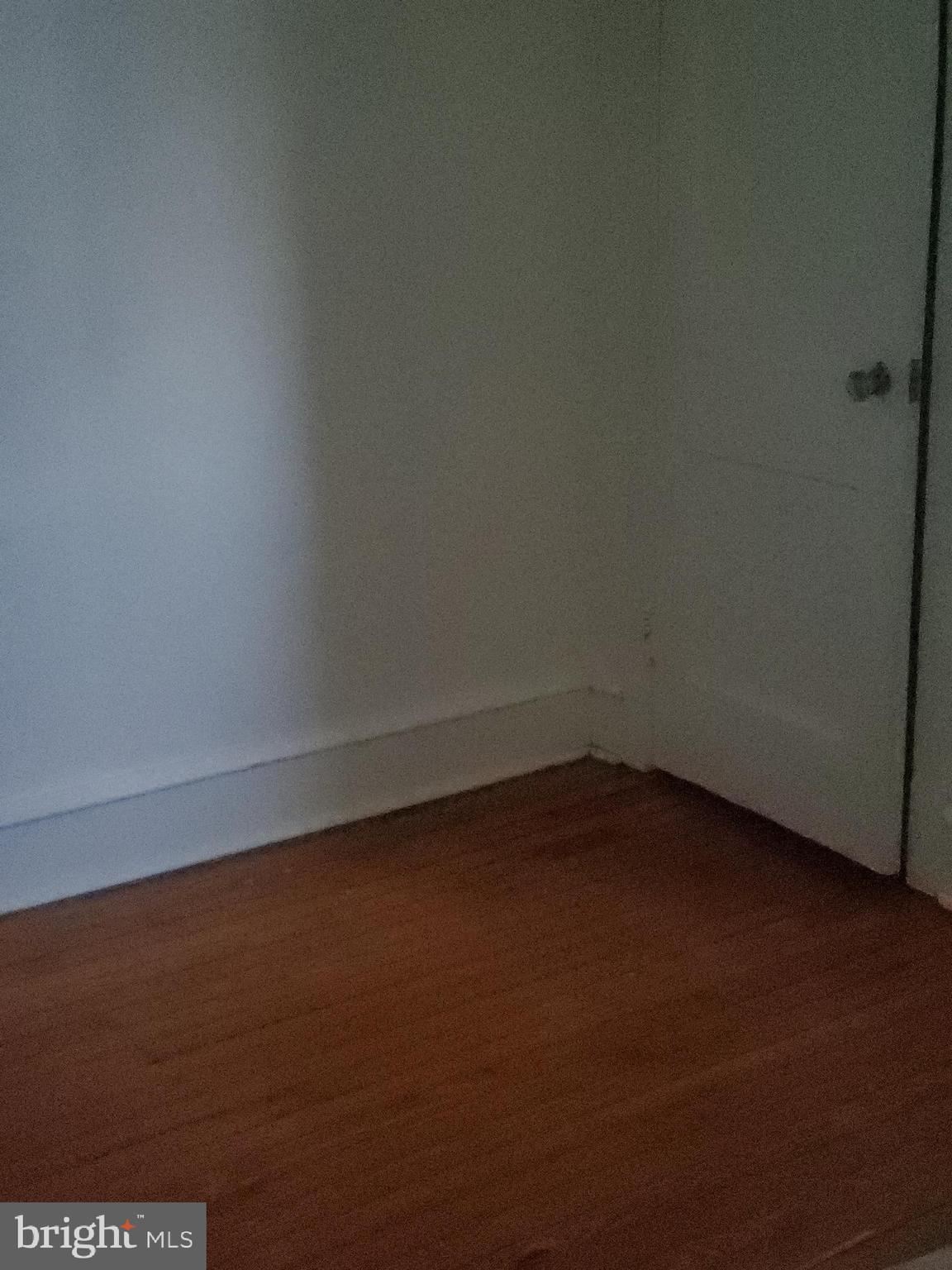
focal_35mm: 52
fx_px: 1907
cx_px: 476
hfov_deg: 28.0
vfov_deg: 36.8
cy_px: 635
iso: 2500
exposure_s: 1/16
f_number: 2.4
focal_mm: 6
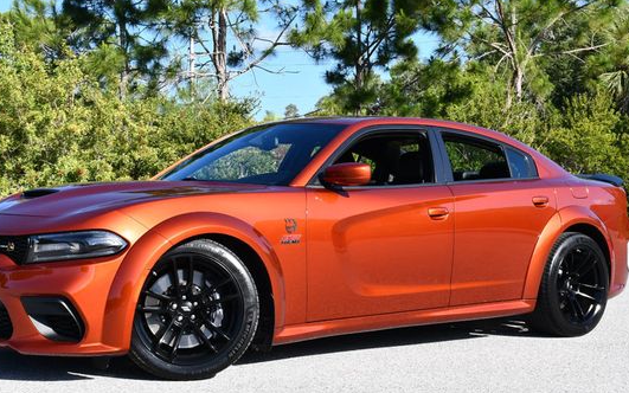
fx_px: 1012
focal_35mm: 59
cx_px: 285
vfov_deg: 22.0
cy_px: 167
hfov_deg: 34.5
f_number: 8
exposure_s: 1/250
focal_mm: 24
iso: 180
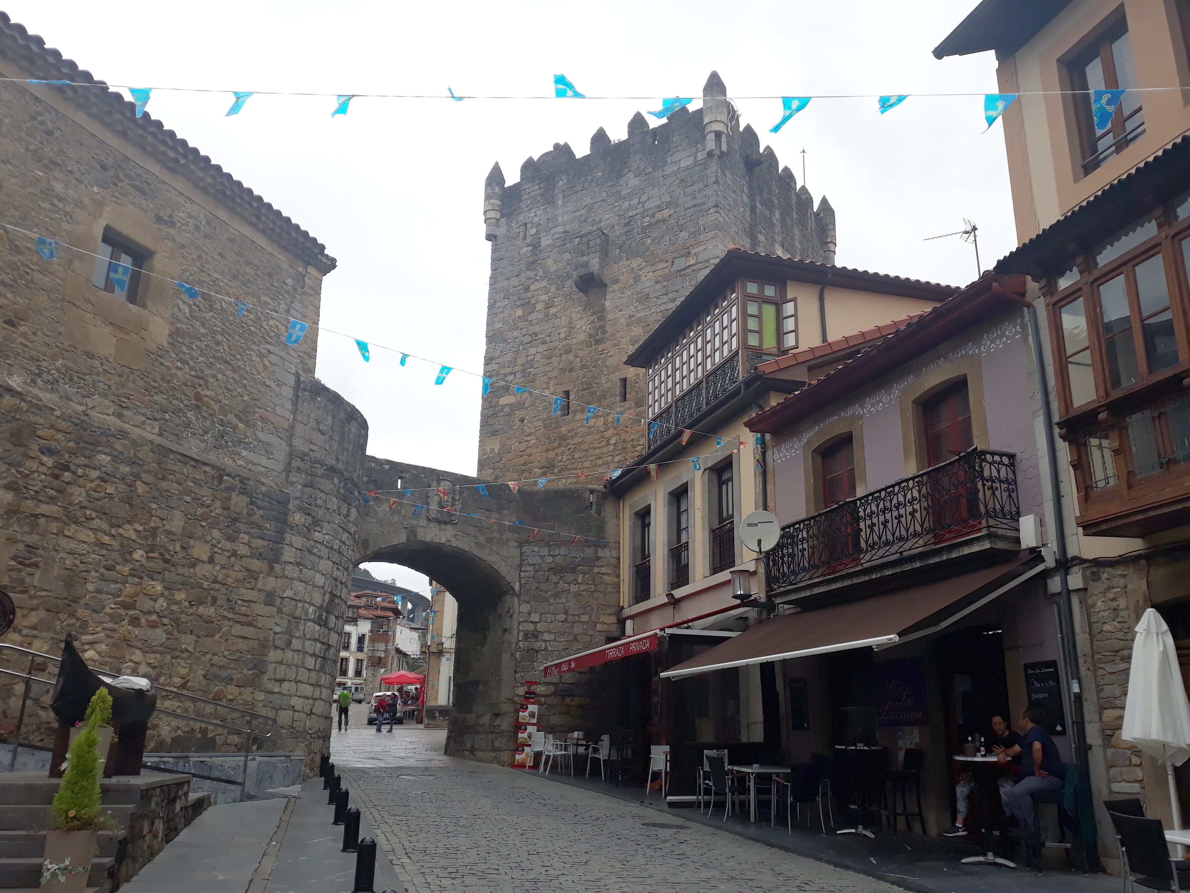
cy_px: 446
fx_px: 928
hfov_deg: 65.3
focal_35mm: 27
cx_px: 595
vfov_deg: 51.4
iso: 40
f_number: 1.7
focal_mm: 3.71
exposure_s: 1/1164
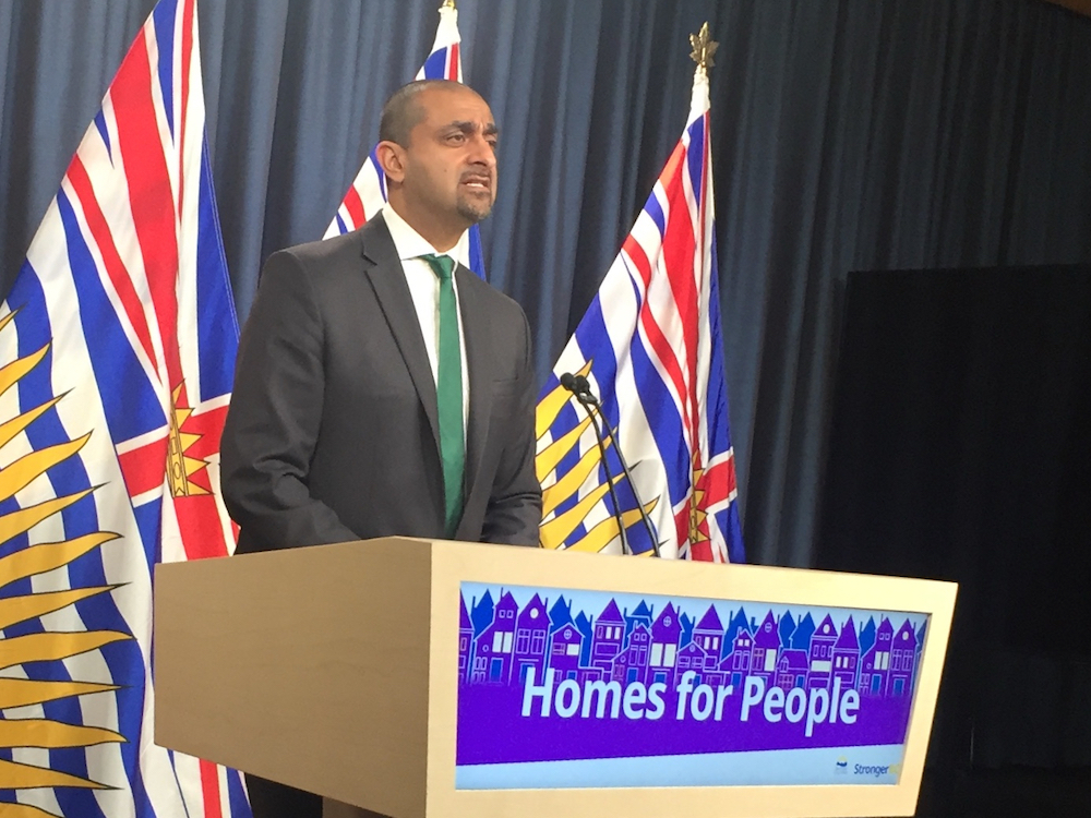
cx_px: 546
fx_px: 914
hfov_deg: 61.7
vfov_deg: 48.2
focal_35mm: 29
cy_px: 409
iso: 40
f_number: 2.2
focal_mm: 4.15
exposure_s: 1/30
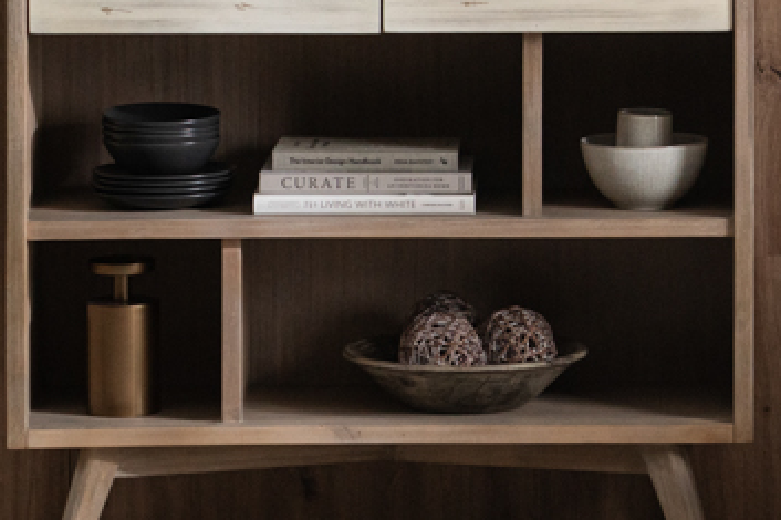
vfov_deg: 5.7
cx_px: 757
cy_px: -181
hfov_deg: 8.6
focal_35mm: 238
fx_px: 5161
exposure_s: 1/125
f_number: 6.3
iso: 1000
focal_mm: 70
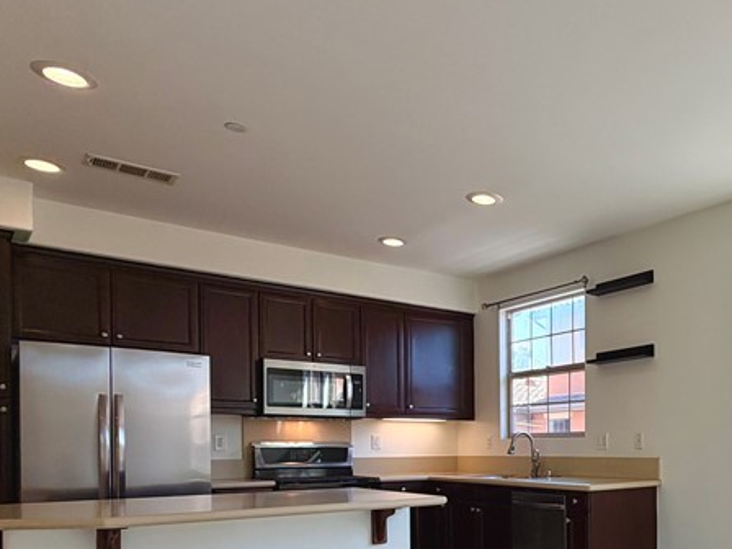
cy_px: 456
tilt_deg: -0.4
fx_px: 677
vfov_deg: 41.8
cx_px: 642
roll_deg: +0.3
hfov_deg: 51.1
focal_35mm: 32
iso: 64
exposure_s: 1/120
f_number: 2.2
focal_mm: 2.22
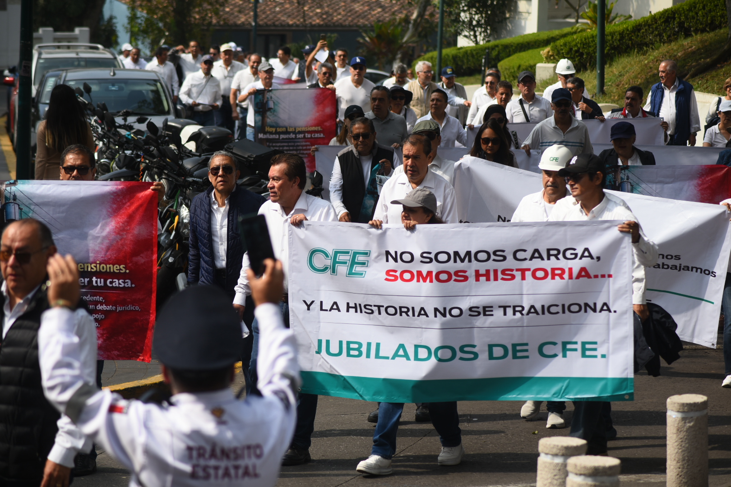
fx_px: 3147
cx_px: 366
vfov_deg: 8.9
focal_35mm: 155
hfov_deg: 13.2
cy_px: 244
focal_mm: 155
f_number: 5.6
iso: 250
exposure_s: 1/1000
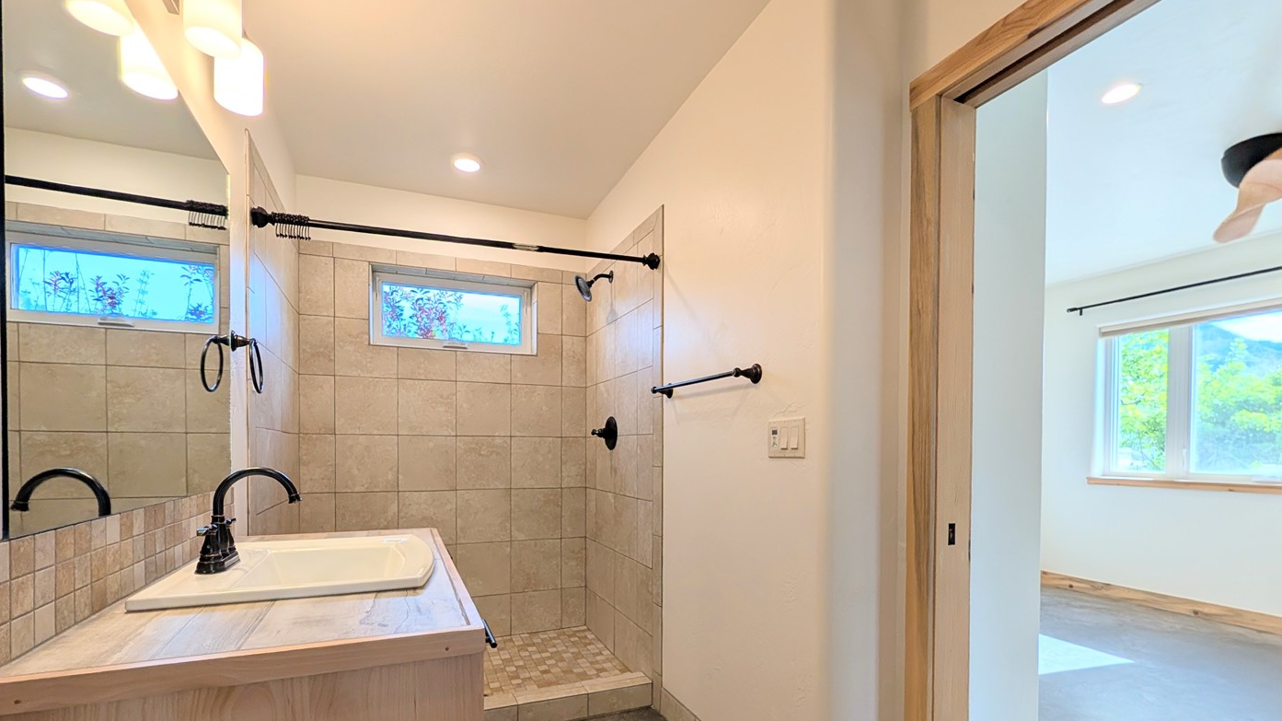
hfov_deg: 103.0
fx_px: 510
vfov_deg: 69.1
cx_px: 619
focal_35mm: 15
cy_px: 460
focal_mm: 2.02
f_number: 1.7
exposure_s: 1/266
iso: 44
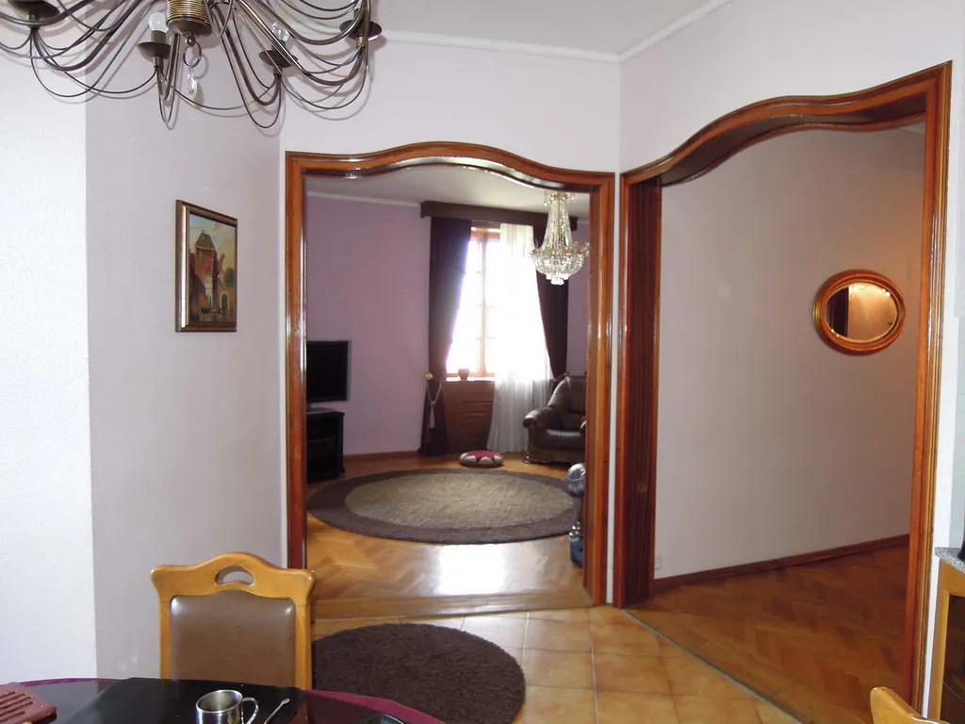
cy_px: 362
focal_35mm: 24
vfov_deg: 56.8
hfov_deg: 71.6
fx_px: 669
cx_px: 482
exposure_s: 1/30
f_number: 1.8
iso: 160
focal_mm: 4.3
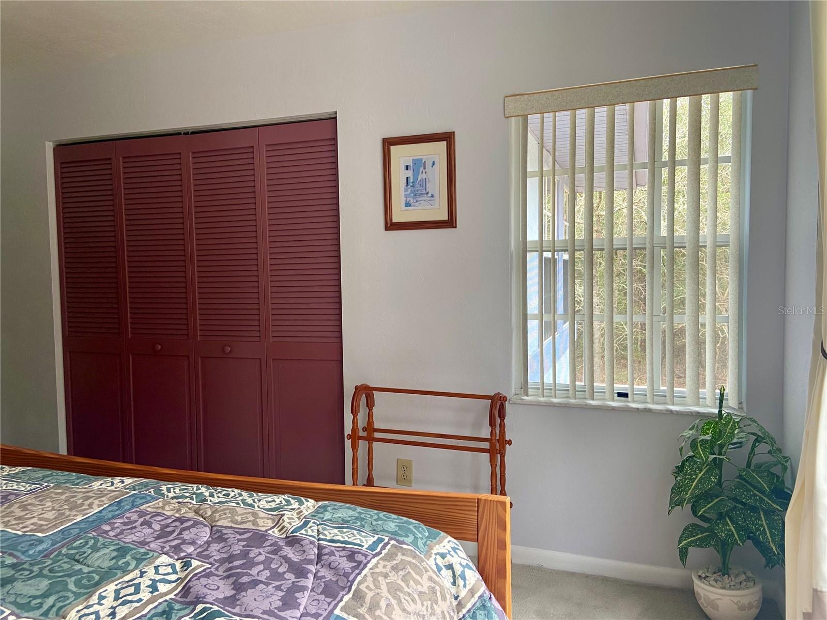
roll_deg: +1.2
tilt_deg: -3.8
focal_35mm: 26
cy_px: 310
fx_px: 621
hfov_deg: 67.3
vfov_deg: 53.1
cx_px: 414
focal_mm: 4.25
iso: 125
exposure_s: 1/92
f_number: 1.8
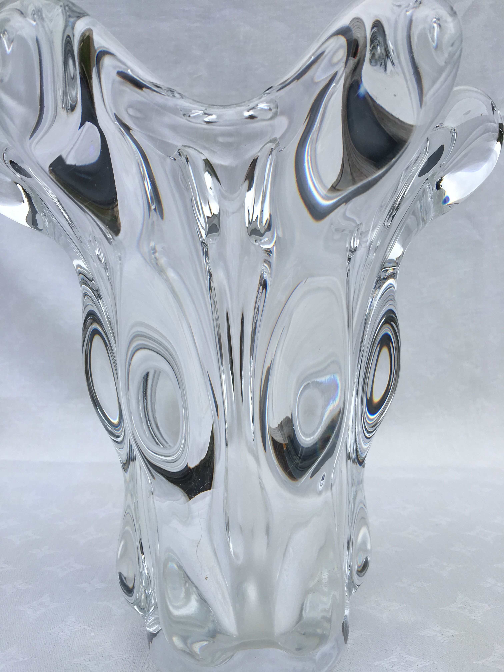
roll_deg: +0.9
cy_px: 336
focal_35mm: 29
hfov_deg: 48.2
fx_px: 563
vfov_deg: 61.7
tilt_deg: -2.3
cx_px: 252
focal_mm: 4.15
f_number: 2.2
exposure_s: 1/452
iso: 25
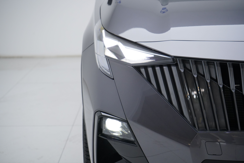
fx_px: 474
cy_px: 82
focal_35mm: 70
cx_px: 122
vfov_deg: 19.5
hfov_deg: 28.8
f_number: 5.6
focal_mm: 70
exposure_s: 1/320
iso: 2500
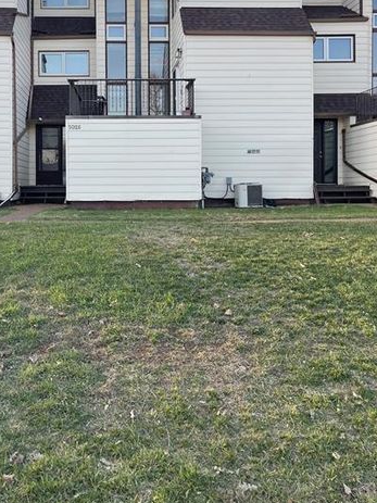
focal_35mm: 36
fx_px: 523
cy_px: 183
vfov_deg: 50.7
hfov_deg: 39.2
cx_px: 128
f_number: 1.6
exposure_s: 1/388
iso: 32
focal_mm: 5.1
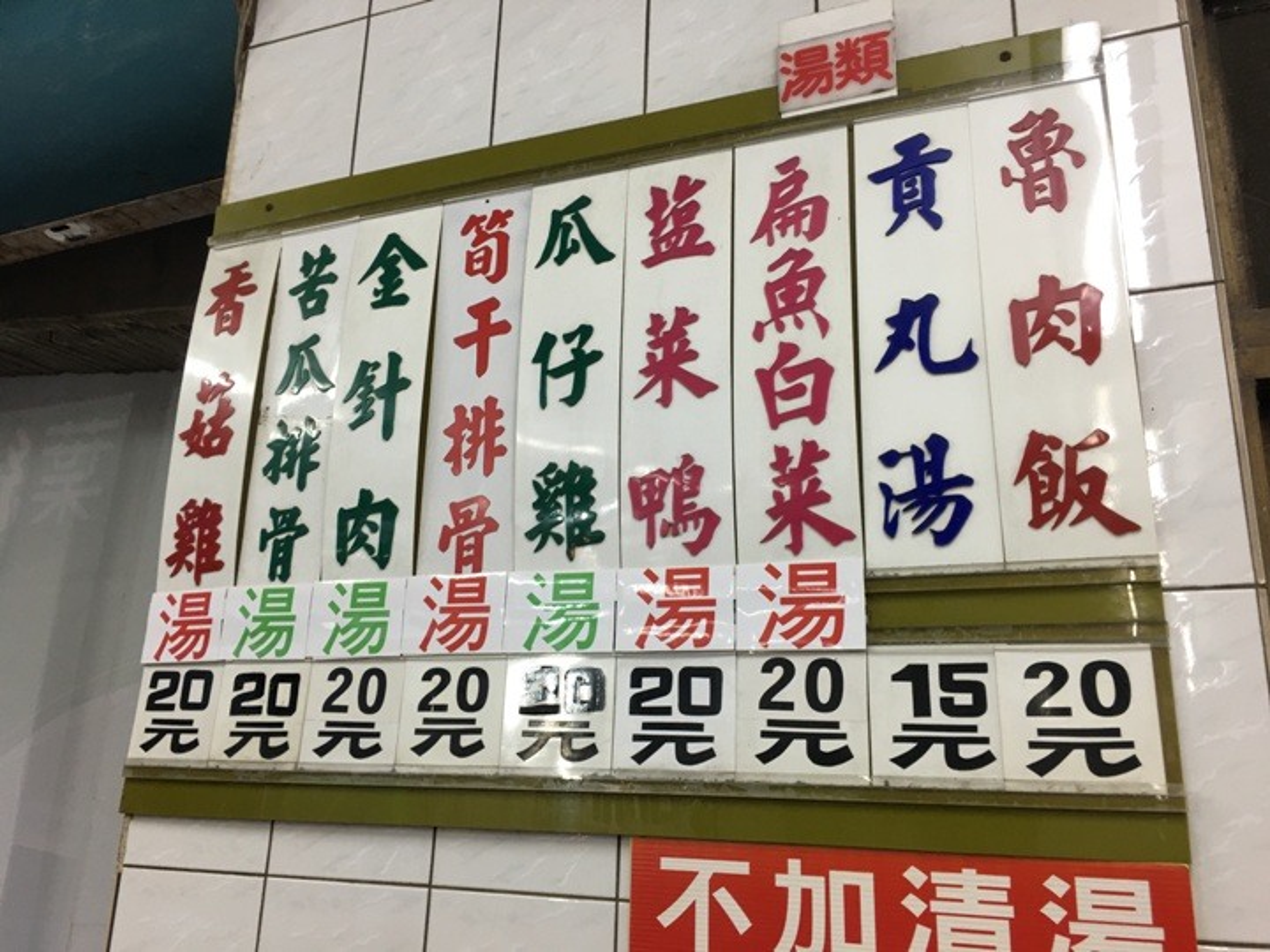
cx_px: 635
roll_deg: -2.1
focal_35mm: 29
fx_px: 1064
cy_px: 476
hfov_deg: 61.7
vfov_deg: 48.2
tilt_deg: +17.4
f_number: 2.2
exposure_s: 1/15
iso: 32
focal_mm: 4.15
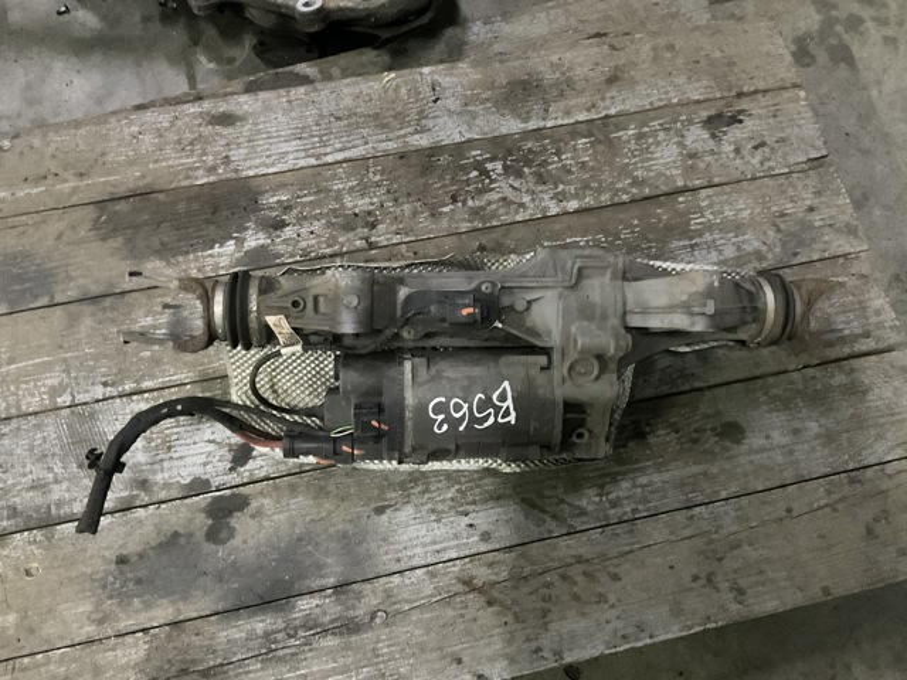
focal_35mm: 29
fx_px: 760
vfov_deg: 48.2
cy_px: 340
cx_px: 454
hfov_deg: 61.7
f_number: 1.8
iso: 500
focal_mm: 3
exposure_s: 1/20
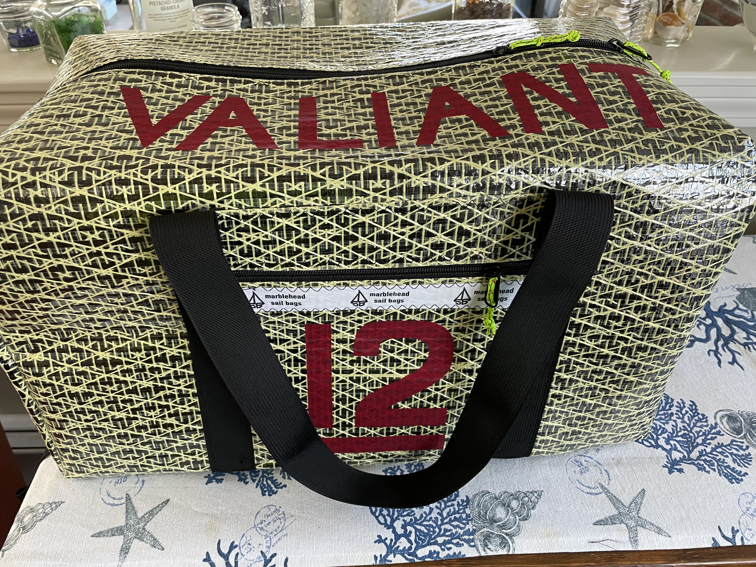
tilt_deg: -37.6
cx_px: 368
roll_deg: +0.3
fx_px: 590
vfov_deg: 51.3
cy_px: 289
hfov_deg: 65.3
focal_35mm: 27
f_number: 1.6
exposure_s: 1/80
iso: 125
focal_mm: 4.2
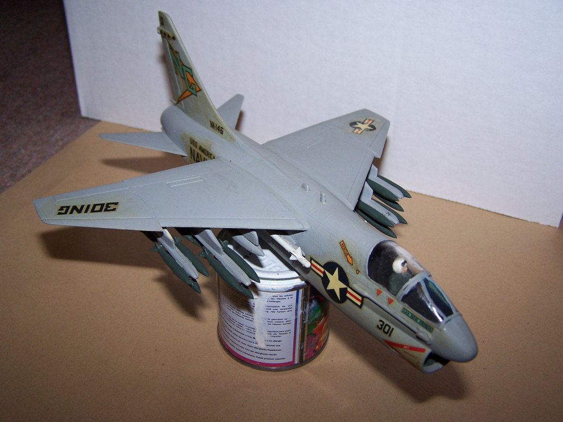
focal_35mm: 38
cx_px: 282
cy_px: 211
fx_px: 618
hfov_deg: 49.0
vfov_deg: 37.7
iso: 80
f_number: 2.8
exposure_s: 1/60
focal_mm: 6.3
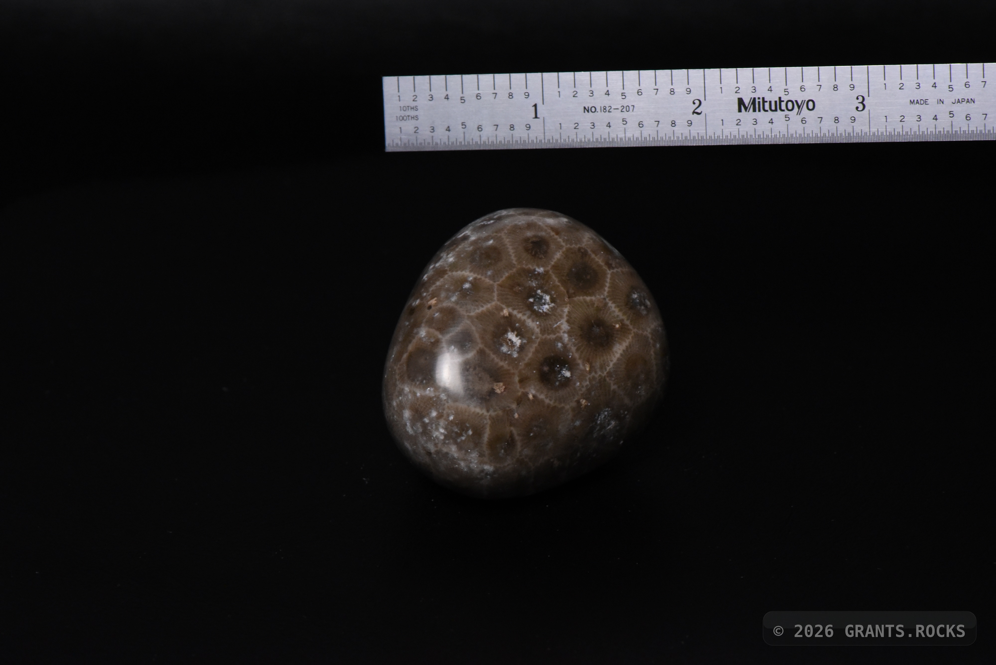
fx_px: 2906
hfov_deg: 19.4
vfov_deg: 13.1
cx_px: 498
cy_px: 332
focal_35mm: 105
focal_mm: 105
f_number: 14
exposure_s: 1/60
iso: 5000
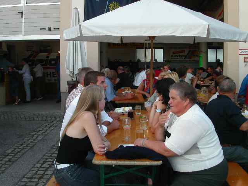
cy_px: 93
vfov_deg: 37.7
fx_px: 272
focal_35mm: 38
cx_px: 124
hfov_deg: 49.0
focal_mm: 7.8
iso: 100
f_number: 3.5
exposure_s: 1/60
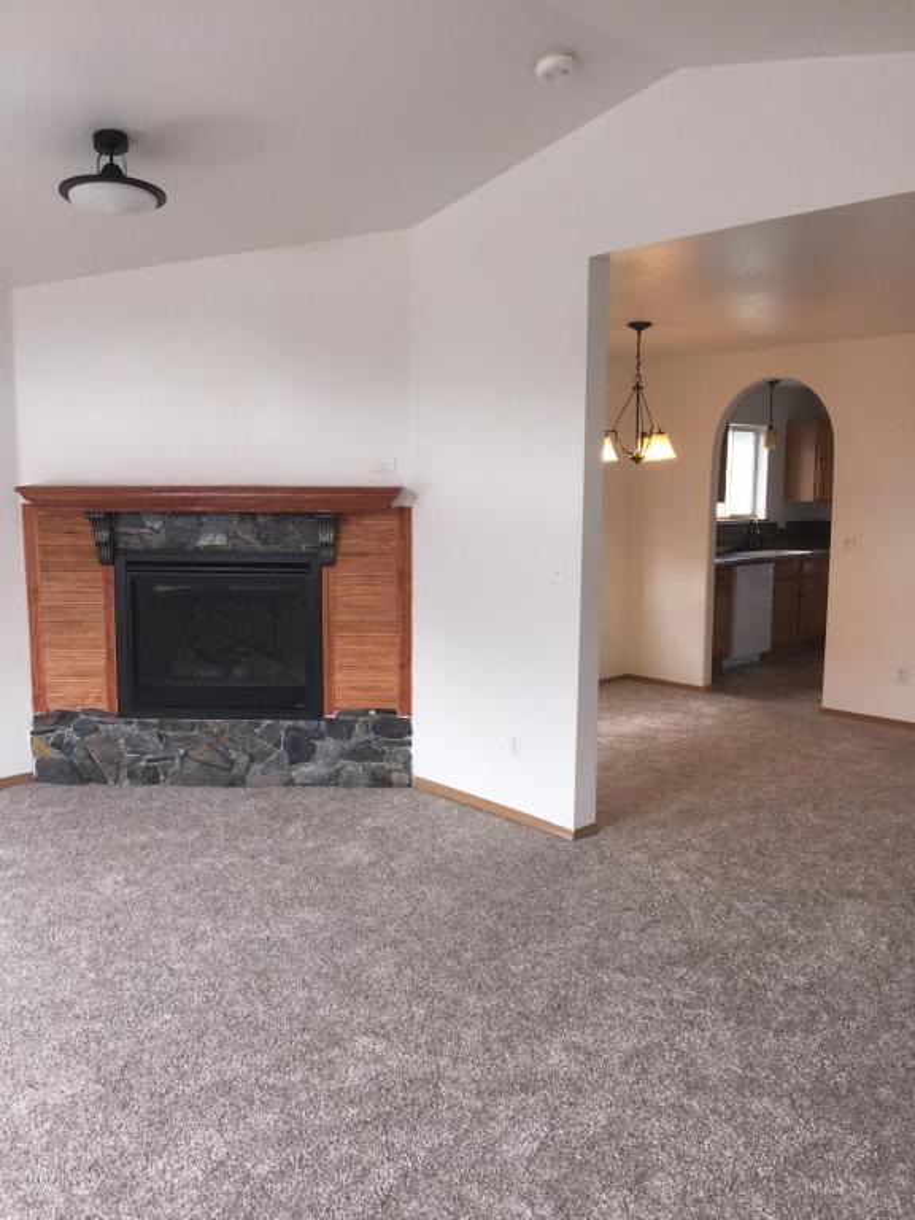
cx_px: 458
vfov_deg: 61.7
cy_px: 610
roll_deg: -0.6
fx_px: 1022
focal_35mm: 29
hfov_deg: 48.2
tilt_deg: -7.2
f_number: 2.2
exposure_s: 1/32
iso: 32
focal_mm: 4.15
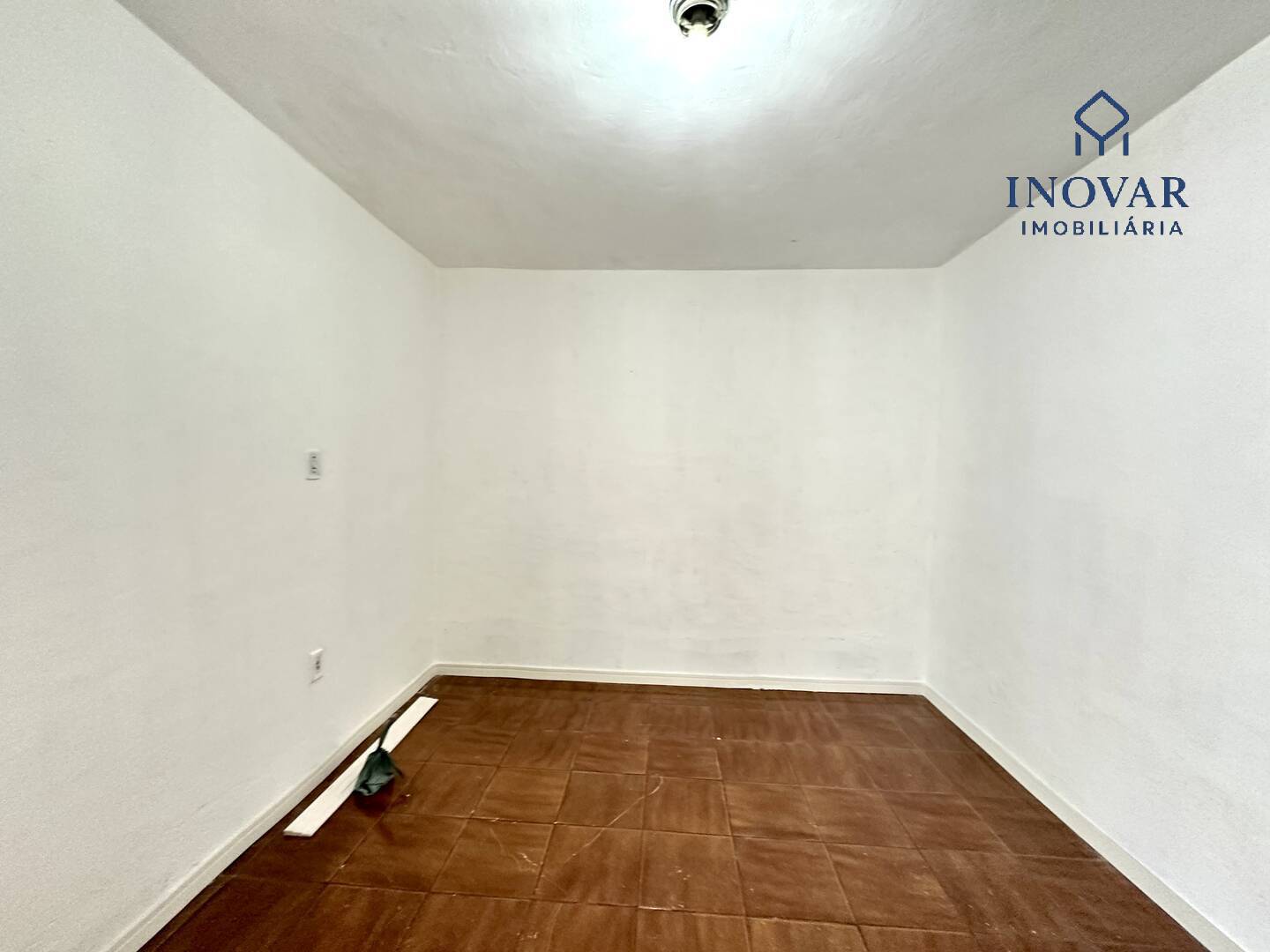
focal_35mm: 14
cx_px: 635
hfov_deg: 102.1
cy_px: 476
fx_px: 514
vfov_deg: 85.7
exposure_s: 1/60
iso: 320
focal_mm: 2.22
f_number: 2.2
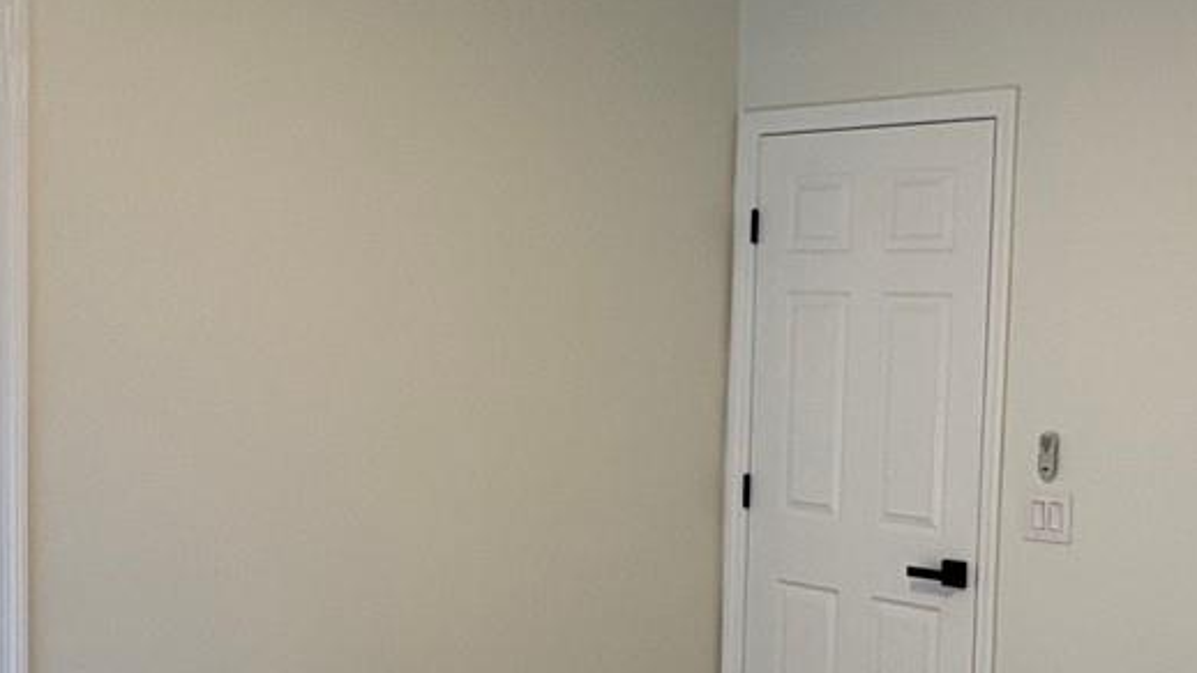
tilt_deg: -3.6
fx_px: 1492
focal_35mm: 47
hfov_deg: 43.1
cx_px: 805
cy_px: 415
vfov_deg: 25.4
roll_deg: -2.0
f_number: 2.2
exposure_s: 1/60
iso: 125
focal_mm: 2.22
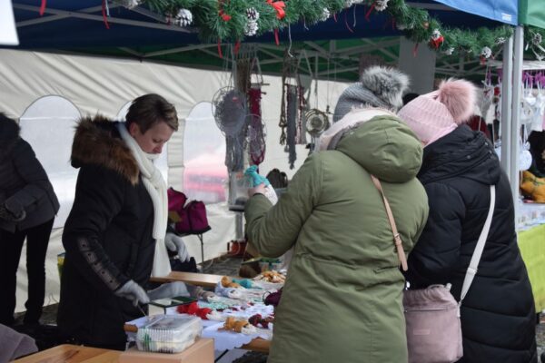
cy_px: 182
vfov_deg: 21.6
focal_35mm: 63
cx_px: 272
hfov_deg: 31.9
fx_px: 954
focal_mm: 42
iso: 400
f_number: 4.8
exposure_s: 1/60
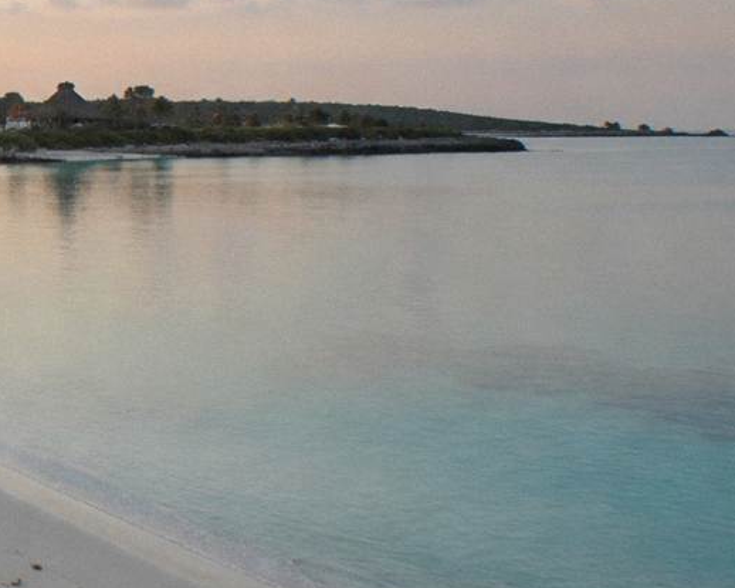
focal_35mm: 109
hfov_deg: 17.3
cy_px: 482
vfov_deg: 14.0
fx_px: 2370
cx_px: 41
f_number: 9
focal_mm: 47
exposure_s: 1/25
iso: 6400
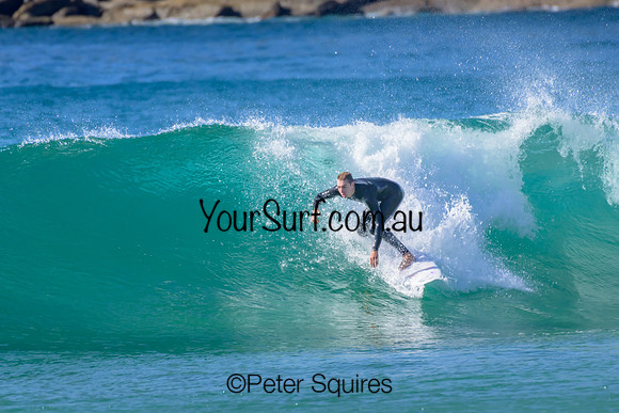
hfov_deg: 2.1
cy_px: 206
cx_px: 310
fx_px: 17198
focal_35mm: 1000
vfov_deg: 1.4
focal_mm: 1000
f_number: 11
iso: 1600
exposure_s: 1/2000
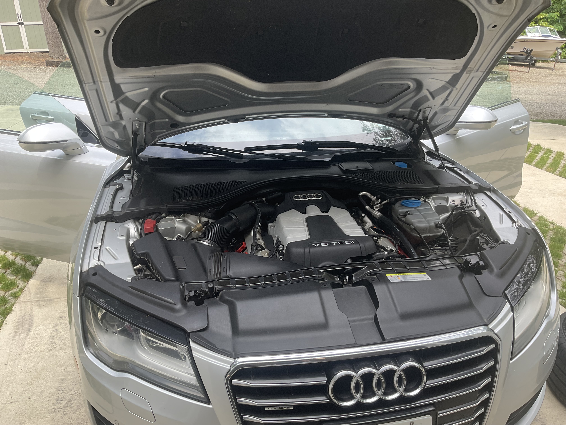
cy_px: 212
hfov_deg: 61.7
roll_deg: +0.3
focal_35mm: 29
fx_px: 474
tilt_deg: -23.0
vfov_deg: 48.2
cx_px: 283
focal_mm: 3
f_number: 1.8
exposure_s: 1/200
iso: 16
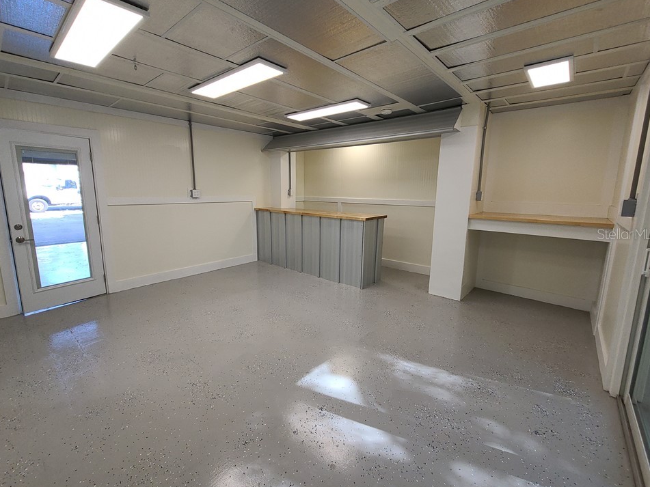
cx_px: 312
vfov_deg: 85.6
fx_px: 263
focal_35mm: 14
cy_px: 234
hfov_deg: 102.0
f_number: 2.2
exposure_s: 1/119
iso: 100
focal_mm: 2.2
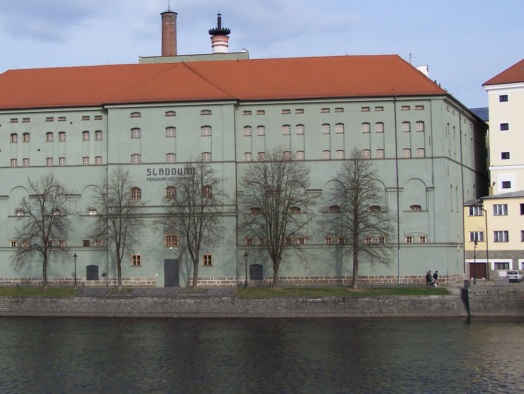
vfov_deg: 23.0
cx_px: 176
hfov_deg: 30.0
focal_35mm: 64
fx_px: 969
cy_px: 192
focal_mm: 8
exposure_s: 1/800
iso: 80
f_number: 4
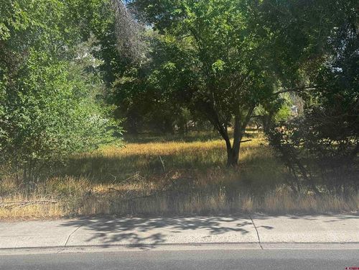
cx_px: 180
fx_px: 498
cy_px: 135
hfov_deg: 39.7
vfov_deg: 30.3
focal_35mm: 48
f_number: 1.78
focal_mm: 6.76
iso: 64
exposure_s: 1/1637
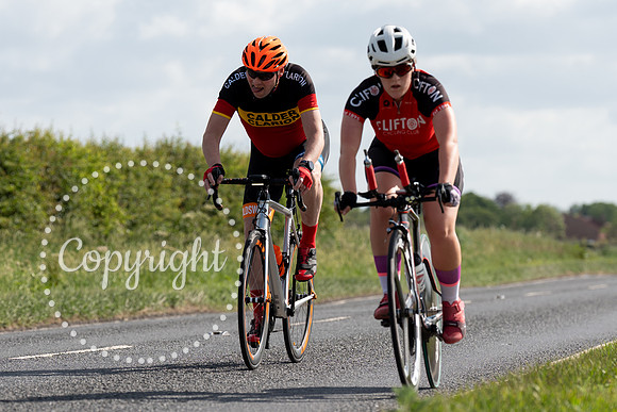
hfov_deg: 9.9
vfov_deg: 6.6
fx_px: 3578
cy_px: 196
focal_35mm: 209
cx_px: 297
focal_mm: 133
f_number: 4
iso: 100
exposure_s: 1/1000
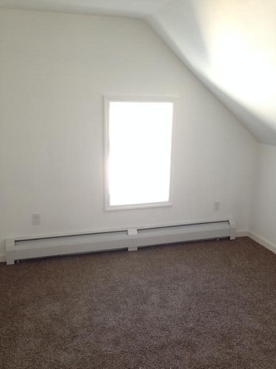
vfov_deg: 55.4
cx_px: 138
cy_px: 184
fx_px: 351
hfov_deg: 42.9
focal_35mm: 33
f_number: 2.4
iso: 125
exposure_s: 1/20
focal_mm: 4.12
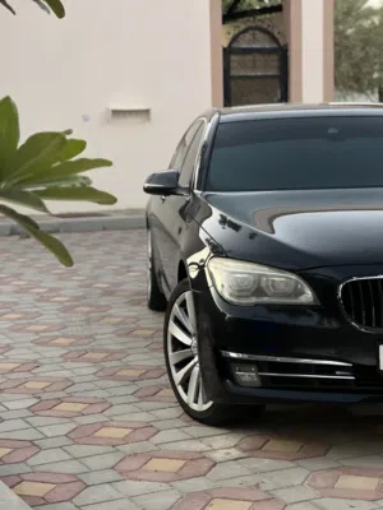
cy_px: 255
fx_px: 1136
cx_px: 192
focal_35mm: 77
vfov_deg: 25.3
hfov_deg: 19.1
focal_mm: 9
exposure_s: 1/15
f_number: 2.8
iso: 800
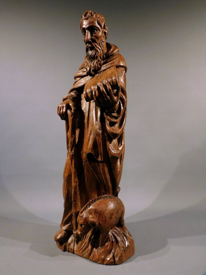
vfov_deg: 71.6
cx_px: 103
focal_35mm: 24
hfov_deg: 56.8
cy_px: 138
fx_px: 190
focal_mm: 4.3
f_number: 3.3
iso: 360
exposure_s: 1/30
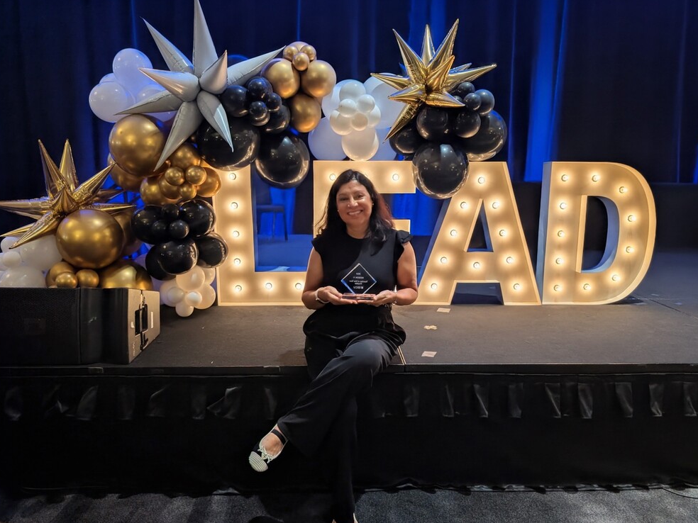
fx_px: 504
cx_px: 353
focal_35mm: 25
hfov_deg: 69.4
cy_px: 267
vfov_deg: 54.9
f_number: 1.68
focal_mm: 6.9
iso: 68
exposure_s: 1/24
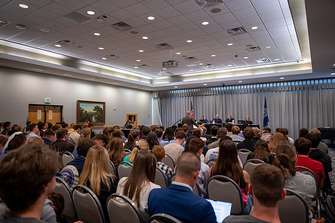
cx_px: 168
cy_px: 112
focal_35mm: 24
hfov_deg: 73.8
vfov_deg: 53.1
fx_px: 223
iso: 2000
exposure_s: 1/200
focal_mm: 24
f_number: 2.8
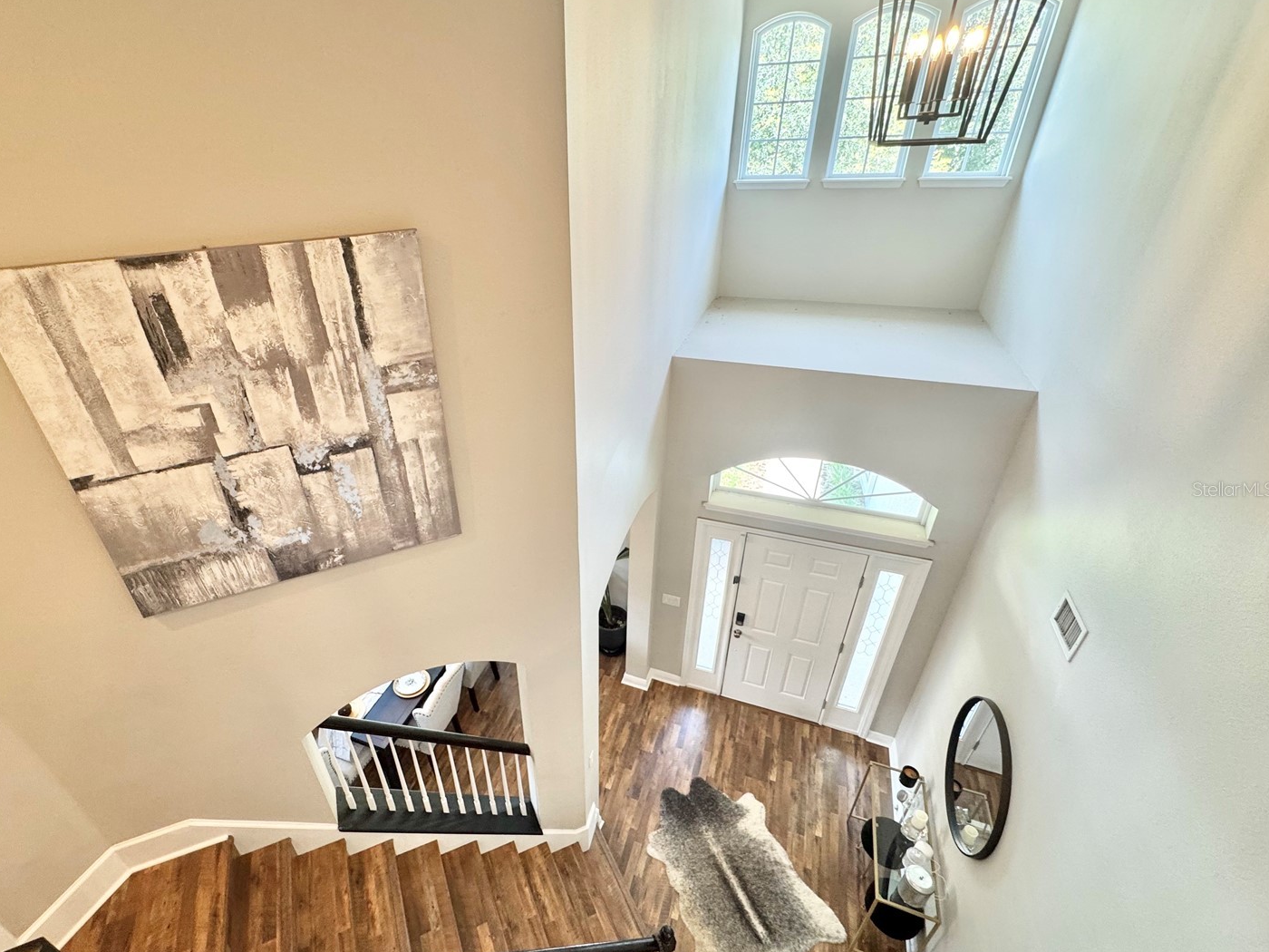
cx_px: 553
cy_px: 489
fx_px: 587
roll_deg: +2.1
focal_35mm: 16
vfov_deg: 78.1
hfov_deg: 94.0
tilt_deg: -31.2
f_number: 2.2
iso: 160
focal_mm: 2.22
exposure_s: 1/60
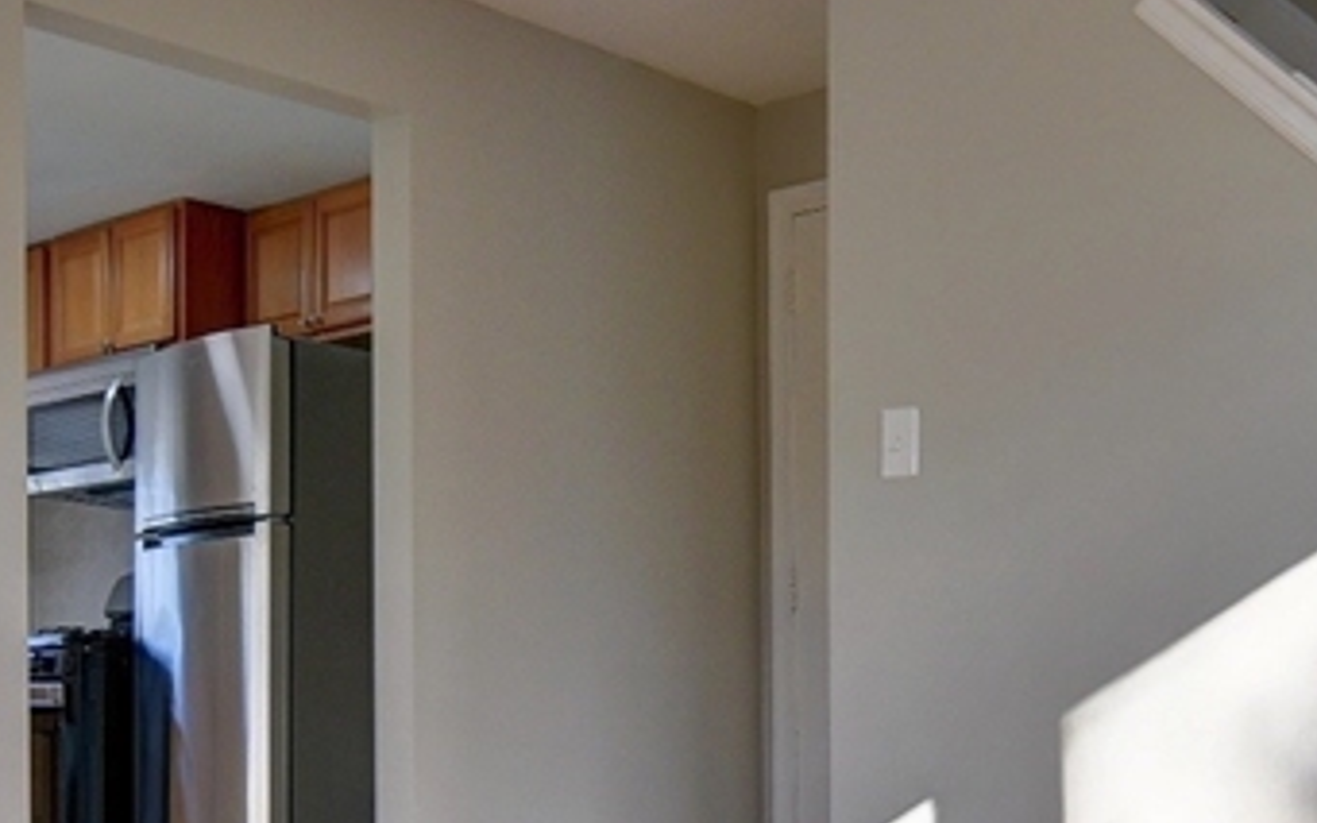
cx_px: 827
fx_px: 1758
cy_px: 694
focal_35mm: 49
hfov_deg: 40.8
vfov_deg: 25.7
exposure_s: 1/60
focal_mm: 11
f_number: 8
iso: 400
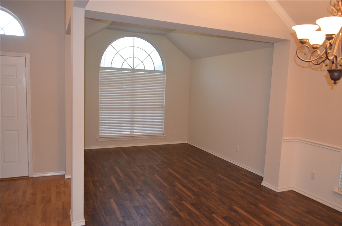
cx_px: 171
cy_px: 113
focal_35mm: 27
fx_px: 256
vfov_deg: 47.7
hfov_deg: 67.5
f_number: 3.5
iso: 1600
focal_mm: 18
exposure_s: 1/60
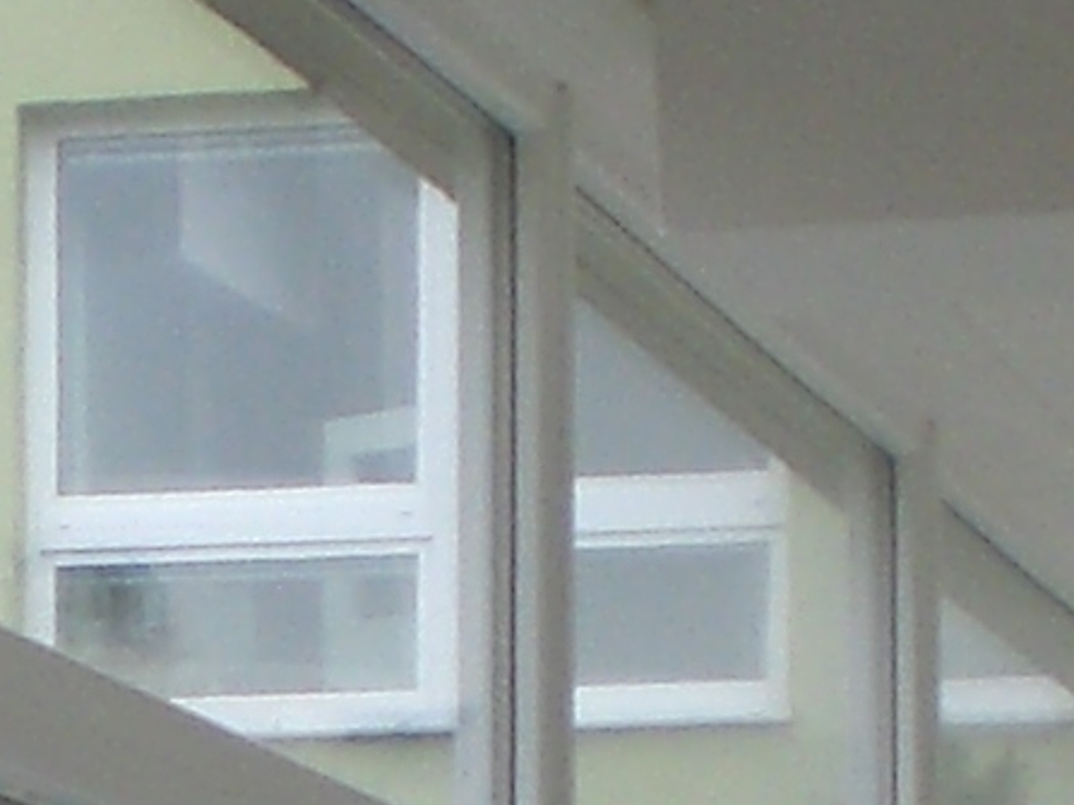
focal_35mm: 261
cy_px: 1447
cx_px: 127
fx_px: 8096
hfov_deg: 7.6
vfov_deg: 5.6
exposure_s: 1/125
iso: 100
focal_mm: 6.3
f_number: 3.1
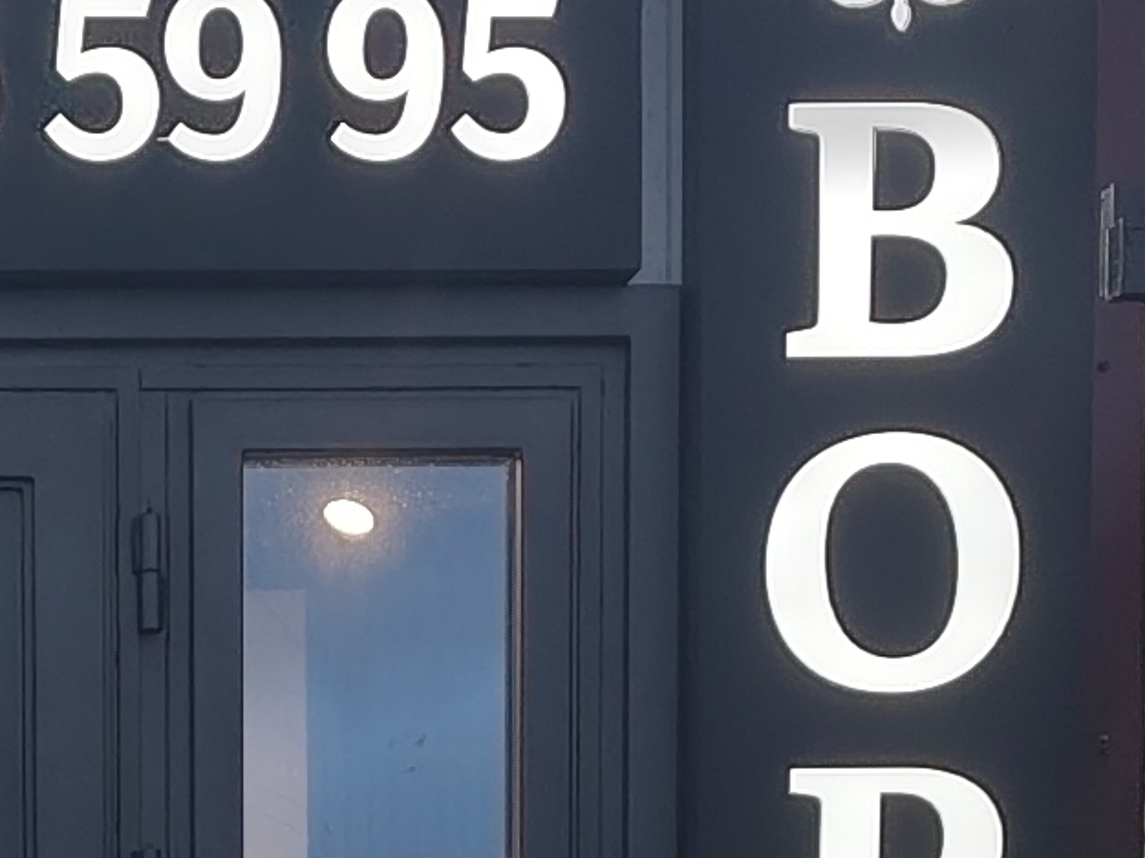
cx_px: -161
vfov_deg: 9.3
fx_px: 4960
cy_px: 1716
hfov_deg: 12.9
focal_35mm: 150
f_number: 1.65
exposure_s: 1/50
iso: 640
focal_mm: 6.19
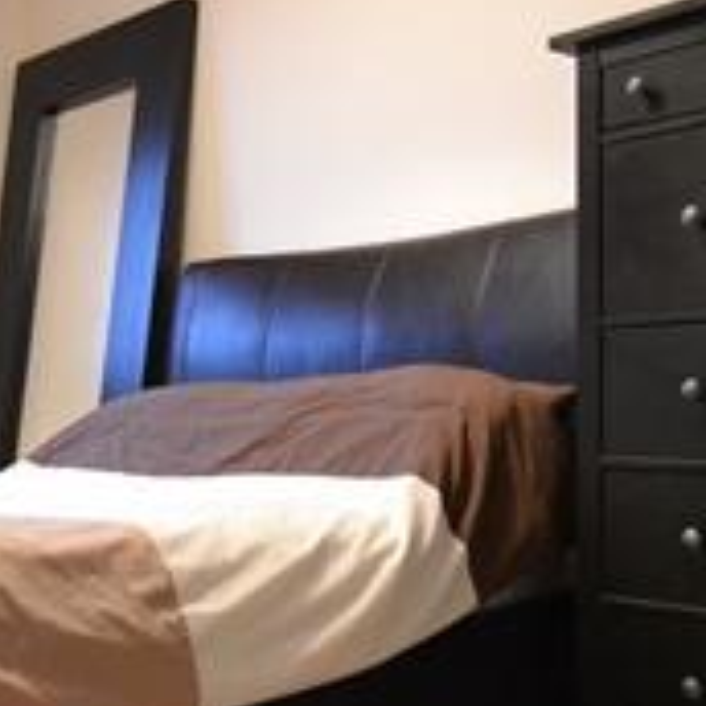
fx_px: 1177
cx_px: 226
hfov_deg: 33.1
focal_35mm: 51
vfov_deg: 33.4
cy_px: 398
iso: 3200
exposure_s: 1/50
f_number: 3.5
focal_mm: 10
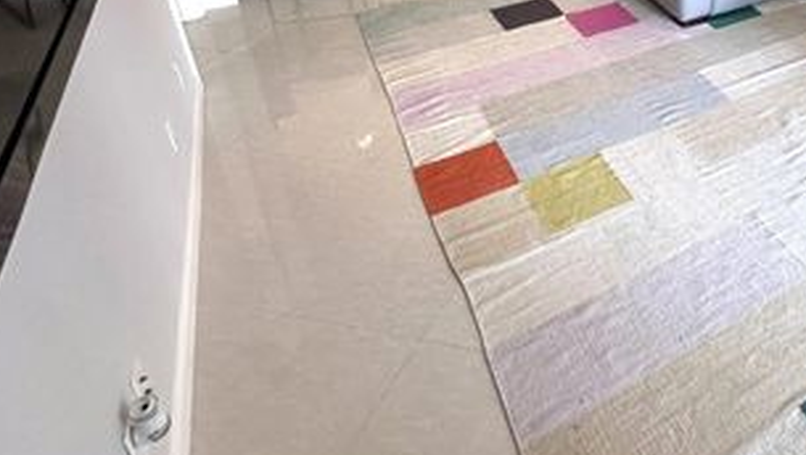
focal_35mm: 32
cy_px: -56
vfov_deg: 32.1
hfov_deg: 53.7
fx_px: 684
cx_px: 719
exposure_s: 1/120
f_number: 2.2
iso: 200
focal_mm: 2.22
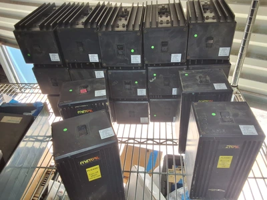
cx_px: 134
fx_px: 216
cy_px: 100
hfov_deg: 63.4
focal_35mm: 28
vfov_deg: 49.7
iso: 40
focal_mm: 2.91
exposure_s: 1/100
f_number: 1.9
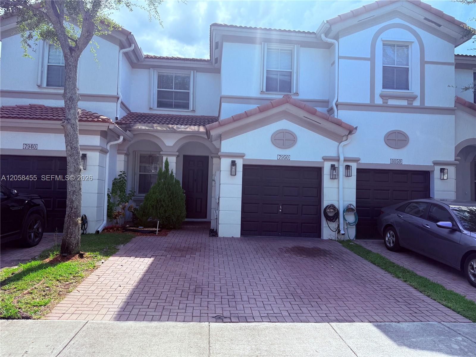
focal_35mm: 24
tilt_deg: +5.5
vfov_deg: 56.8
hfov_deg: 71.6
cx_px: 238
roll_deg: -1.1
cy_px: 178
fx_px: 330
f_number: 1.78
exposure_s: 1/2525
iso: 80
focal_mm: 6.76
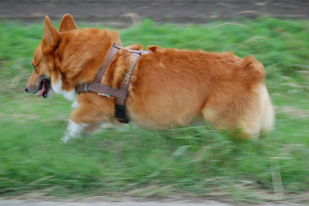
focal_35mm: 93
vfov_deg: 14.7
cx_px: 154
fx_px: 798
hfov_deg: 21.9
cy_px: 103
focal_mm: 62
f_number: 5
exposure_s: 1/80
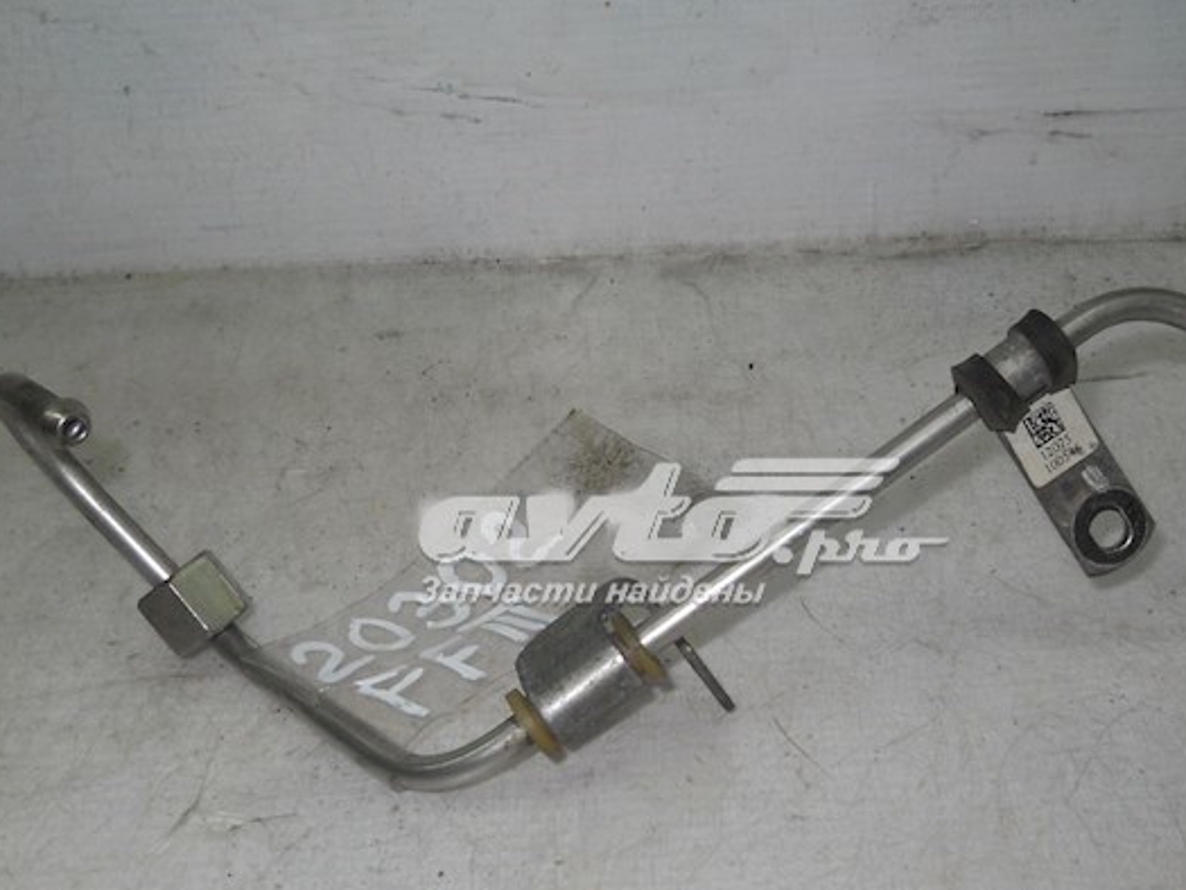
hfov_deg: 38.1
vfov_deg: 29.1
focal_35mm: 50
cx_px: 675
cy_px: 526
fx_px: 1713
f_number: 5.5
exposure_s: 1/60
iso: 80
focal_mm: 6.72
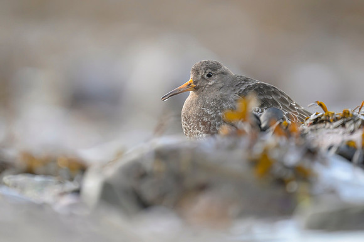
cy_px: 88
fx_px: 7202
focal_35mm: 713
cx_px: 177
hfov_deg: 2.9
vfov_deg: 1.9
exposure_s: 1/1250
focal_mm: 560
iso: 1000
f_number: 4
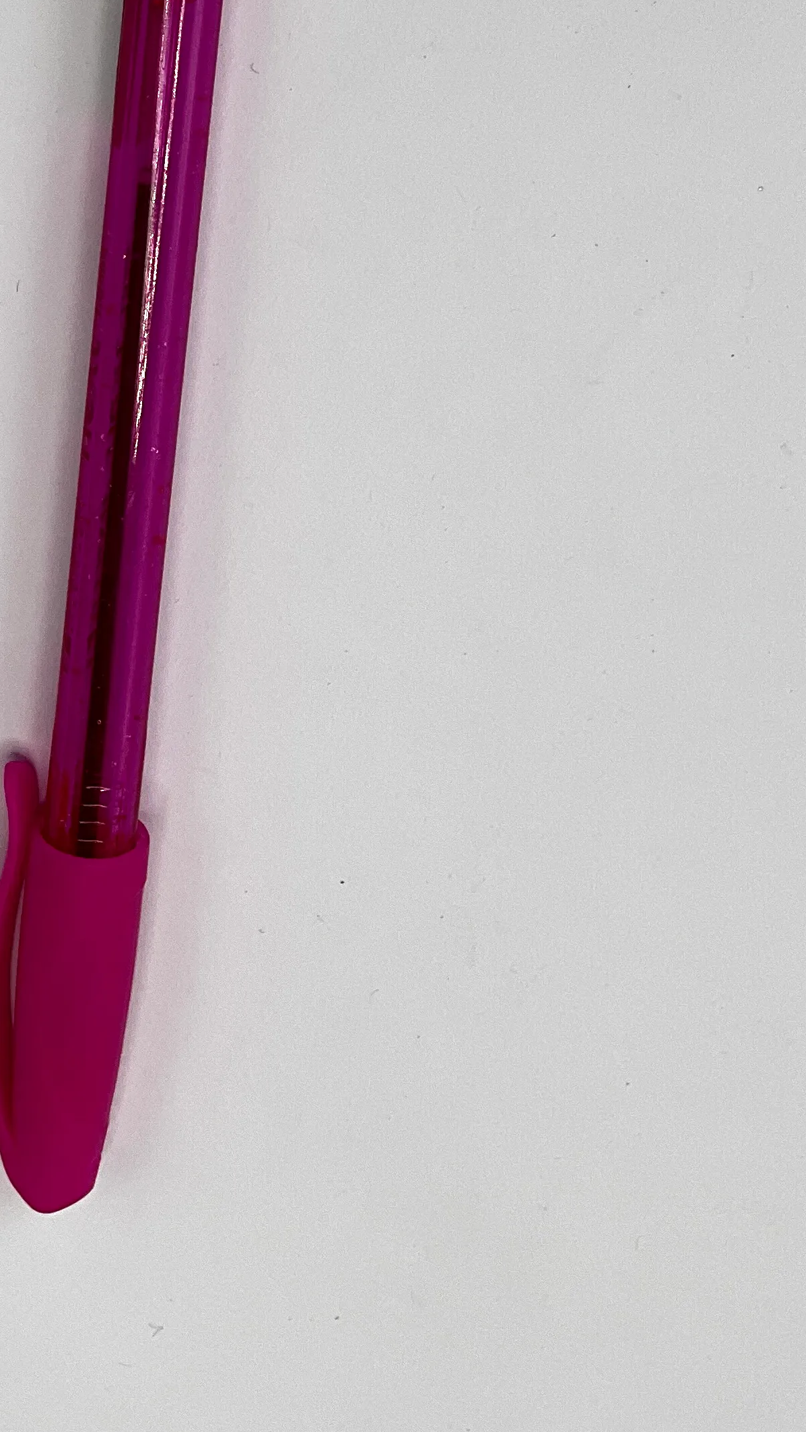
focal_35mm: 159
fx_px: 6039
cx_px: 123
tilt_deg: -61.3
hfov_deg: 7.6
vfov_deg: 13.5
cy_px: 574
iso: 32
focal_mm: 9
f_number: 2.8
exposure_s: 1/428
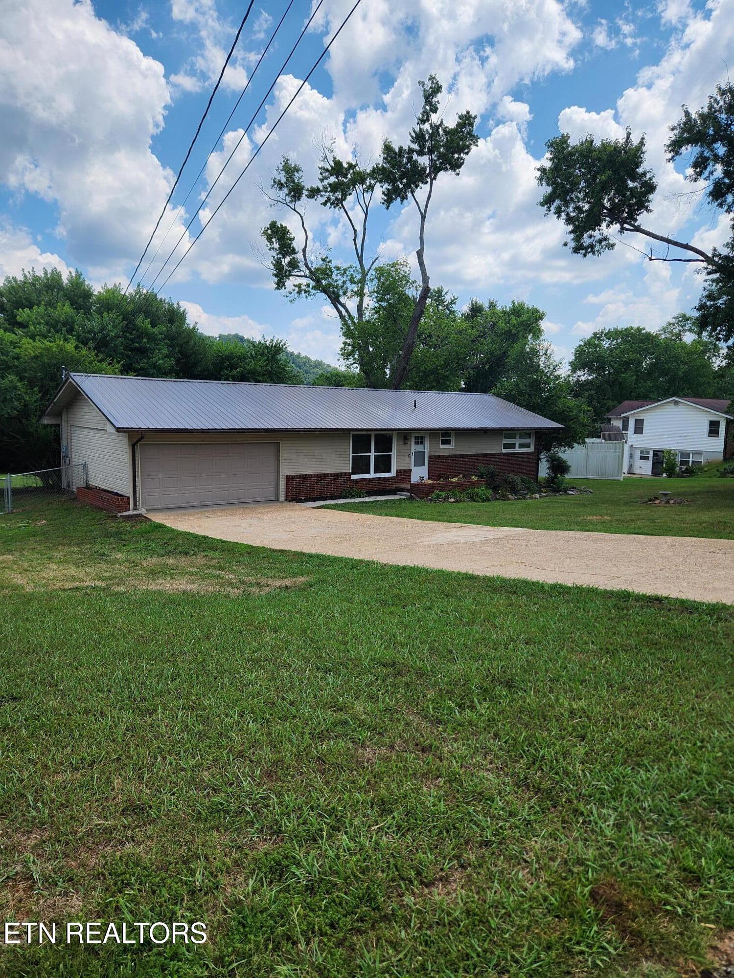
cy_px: 489
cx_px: 367
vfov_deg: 73.9
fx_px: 650
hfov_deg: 58.9
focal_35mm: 23
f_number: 1.8
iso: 20
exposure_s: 1/1936
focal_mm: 5.4
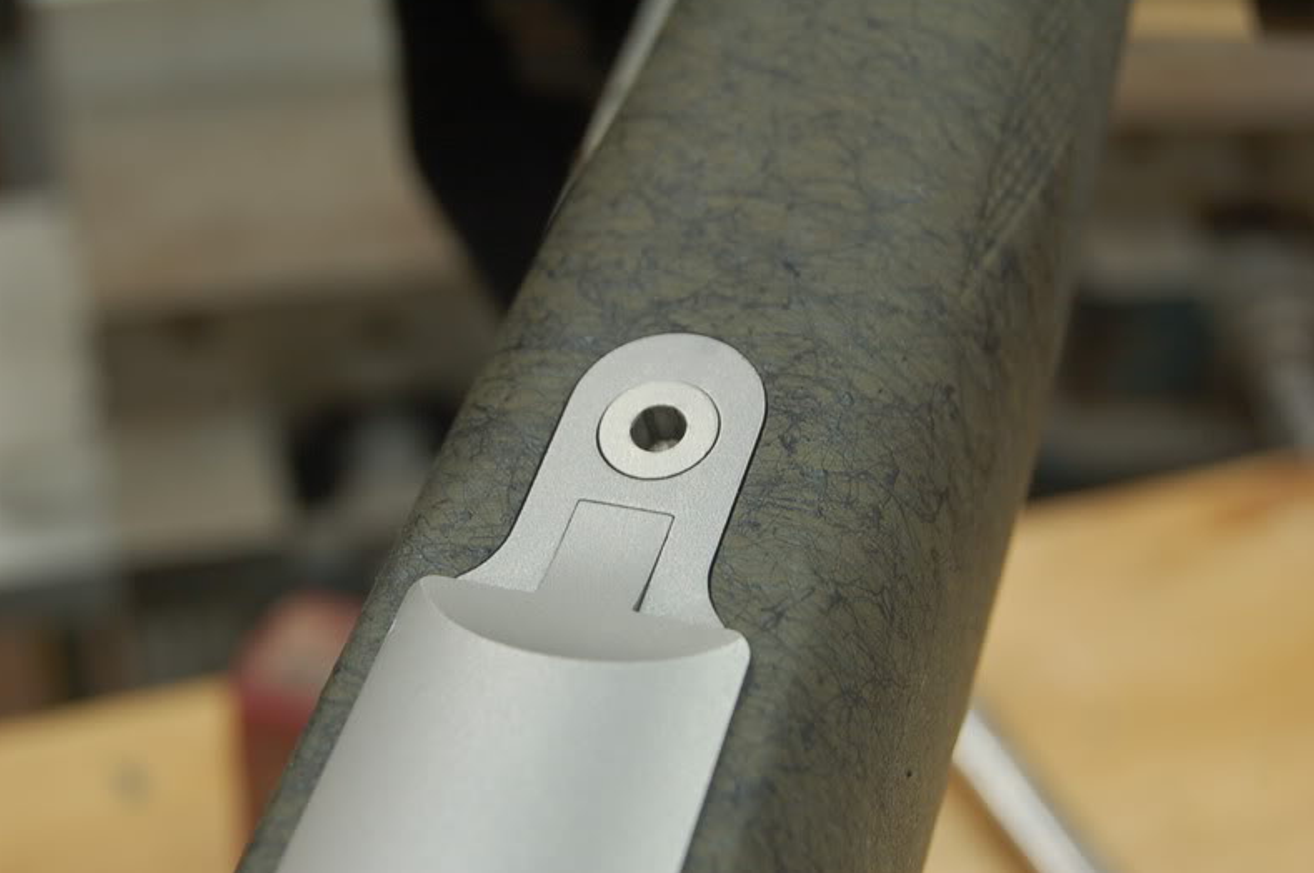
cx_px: 655
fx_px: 2552
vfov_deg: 19.4
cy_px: 433
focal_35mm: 70
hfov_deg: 28.9
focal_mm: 46
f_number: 5.3
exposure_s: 1/20
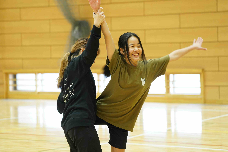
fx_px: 1001
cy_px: 76
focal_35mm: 158
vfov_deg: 8.7
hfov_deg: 13.0
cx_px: 114
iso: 3200
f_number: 5
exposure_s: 1/80
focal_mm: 158
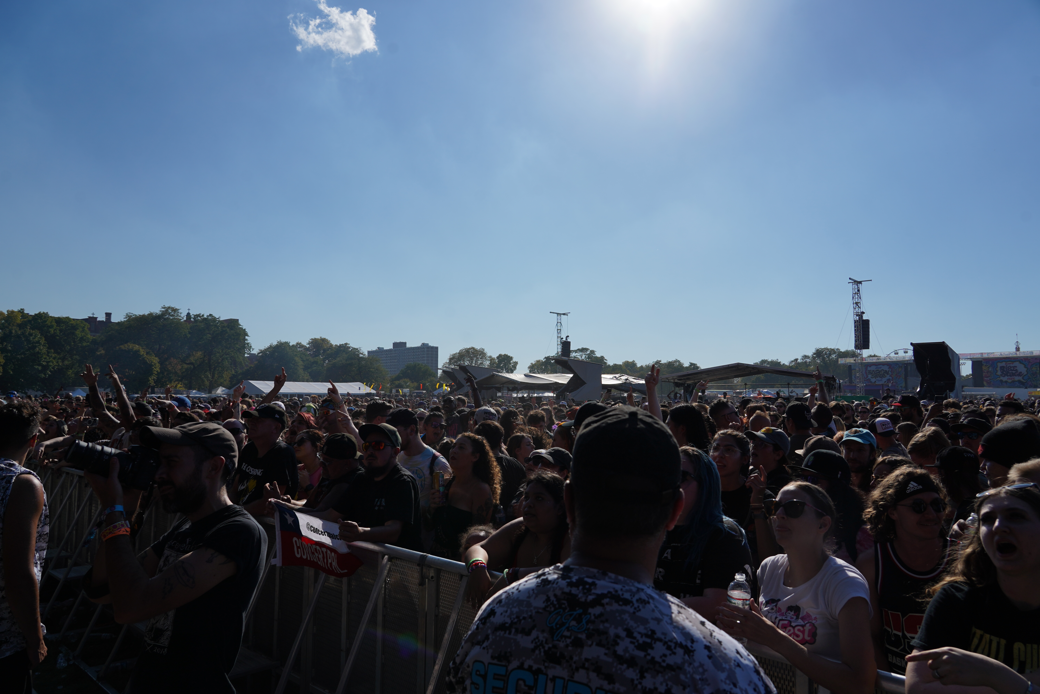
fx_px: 693
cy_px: 347
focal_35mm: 24
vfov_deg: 53.1
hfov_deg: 73.7
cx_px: 520
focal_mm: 24
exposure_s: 1/800
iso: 100
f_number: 8
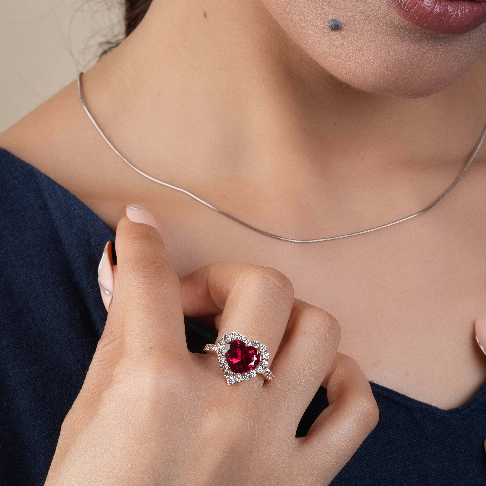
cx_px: 243
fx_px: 1827
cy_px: 350
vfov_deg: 15.1
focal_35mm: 115
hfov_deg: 15.2
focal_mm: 90
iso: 100
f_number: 20
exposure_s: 1/125
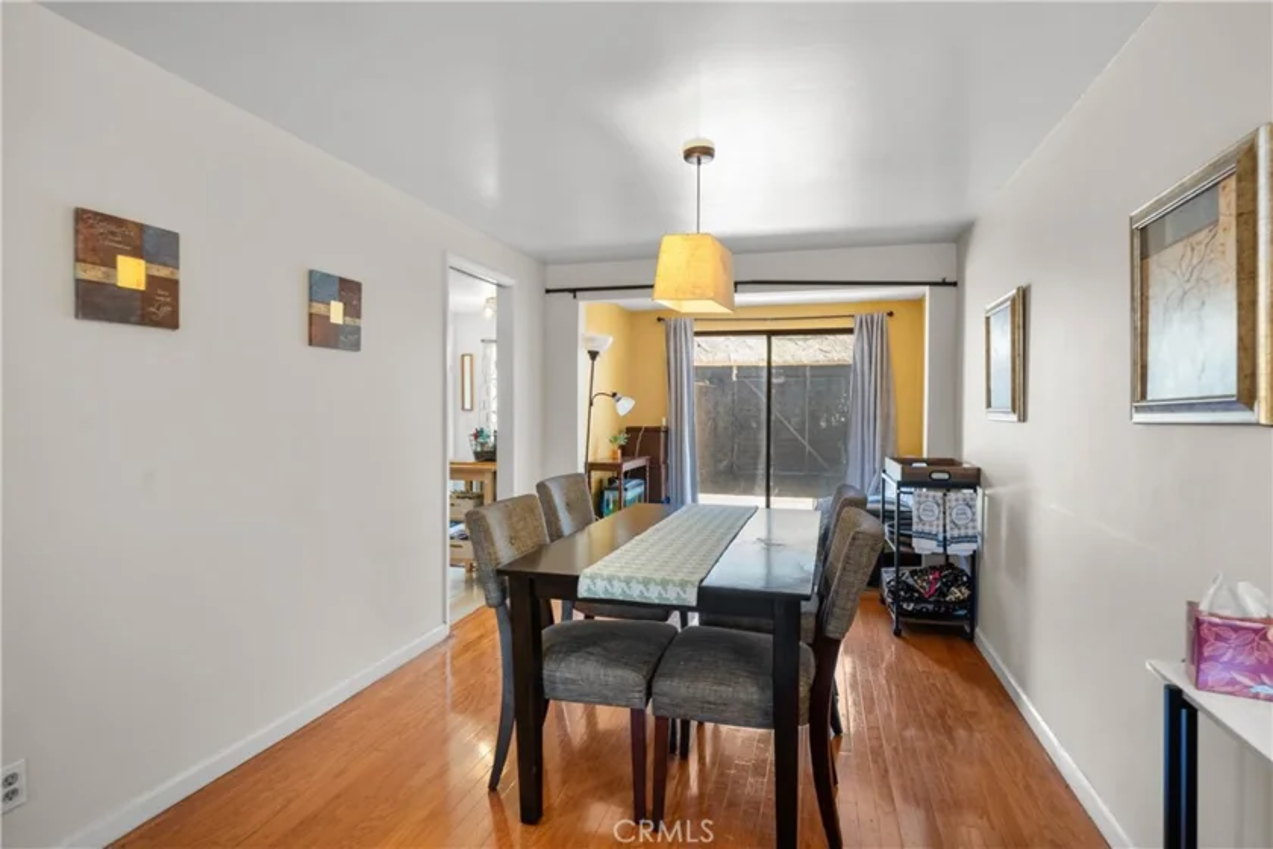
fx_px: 672
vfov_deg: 64.6
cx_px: 636
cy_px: 424
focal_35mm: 19
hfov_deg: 86.9
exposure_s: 1/2
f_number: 9
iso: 250
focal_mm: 19
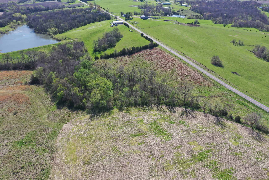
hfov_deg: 65.5
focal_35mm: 28
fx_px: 209
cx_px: 134
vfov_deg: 46.4
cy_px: 90
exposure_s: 1/320
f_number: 5
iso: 100
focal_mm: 10.26
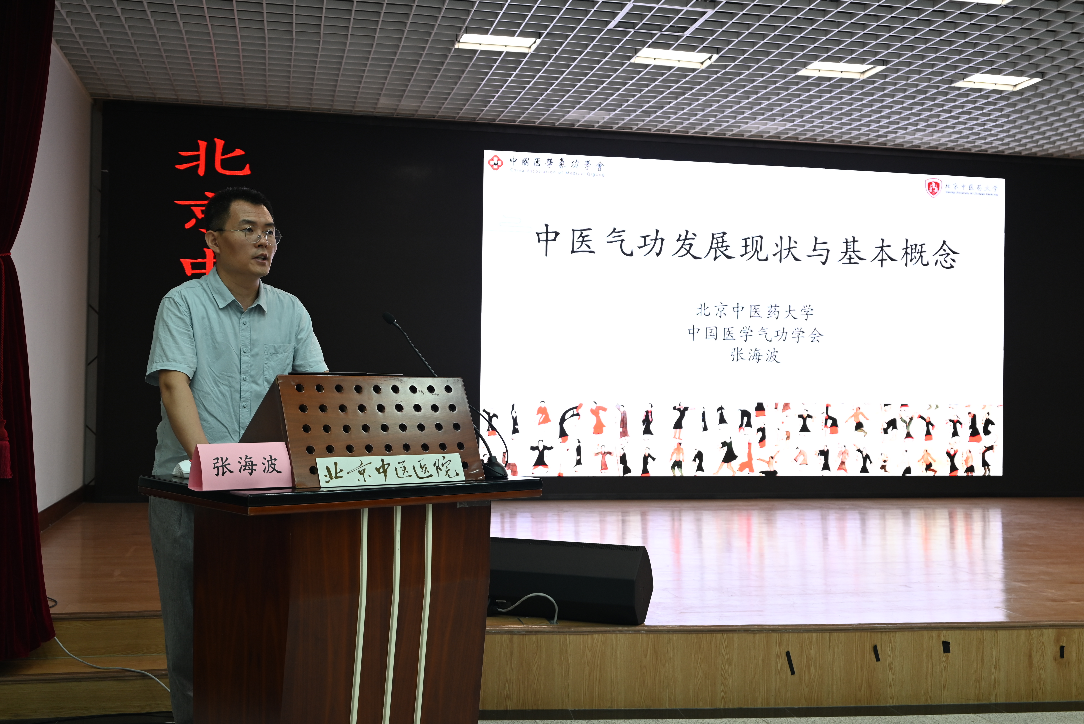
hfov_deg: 48.4
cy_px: 362
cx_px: 542
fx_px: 1205
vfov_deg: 33.4
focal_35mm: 40
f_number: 5.3
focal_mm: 40
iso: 450
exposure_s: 1/40
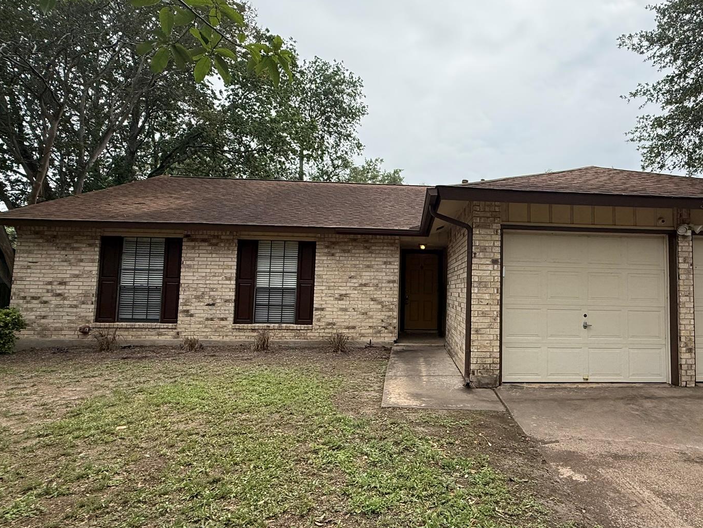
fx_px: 427
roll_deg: -1.3
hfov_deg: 77.3
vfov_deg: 63.5
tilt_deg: +3.7
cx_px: 448
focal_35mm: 21
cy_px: 262
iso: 64
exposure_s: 1/1399
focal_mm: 2.22
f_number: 2.2
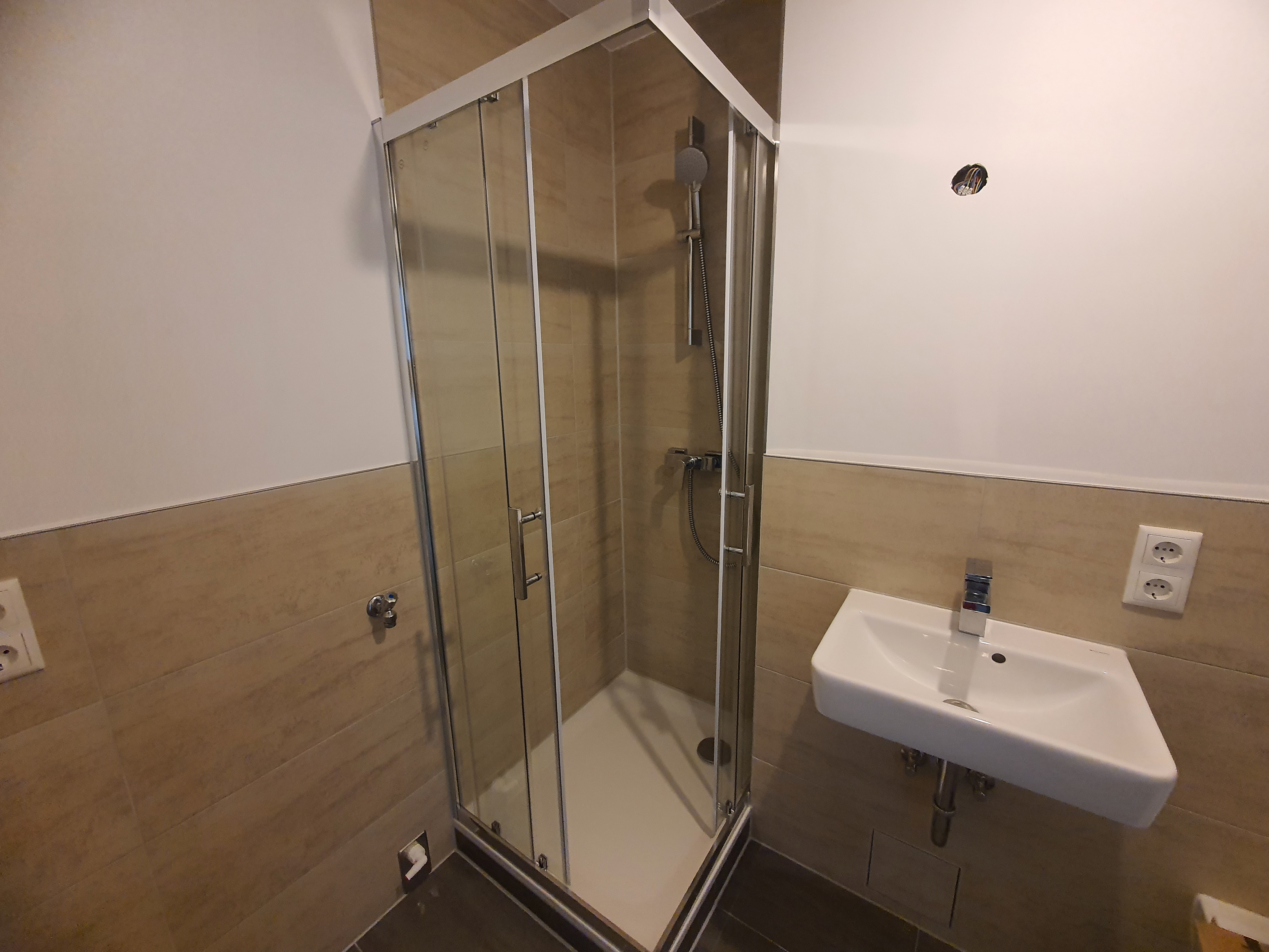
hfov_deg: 106.2
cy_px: 476
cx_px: 634
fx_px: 477
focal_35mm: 13
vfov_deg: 89.9
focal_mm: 1.8
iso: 320
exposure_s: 1/33
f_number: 2.2
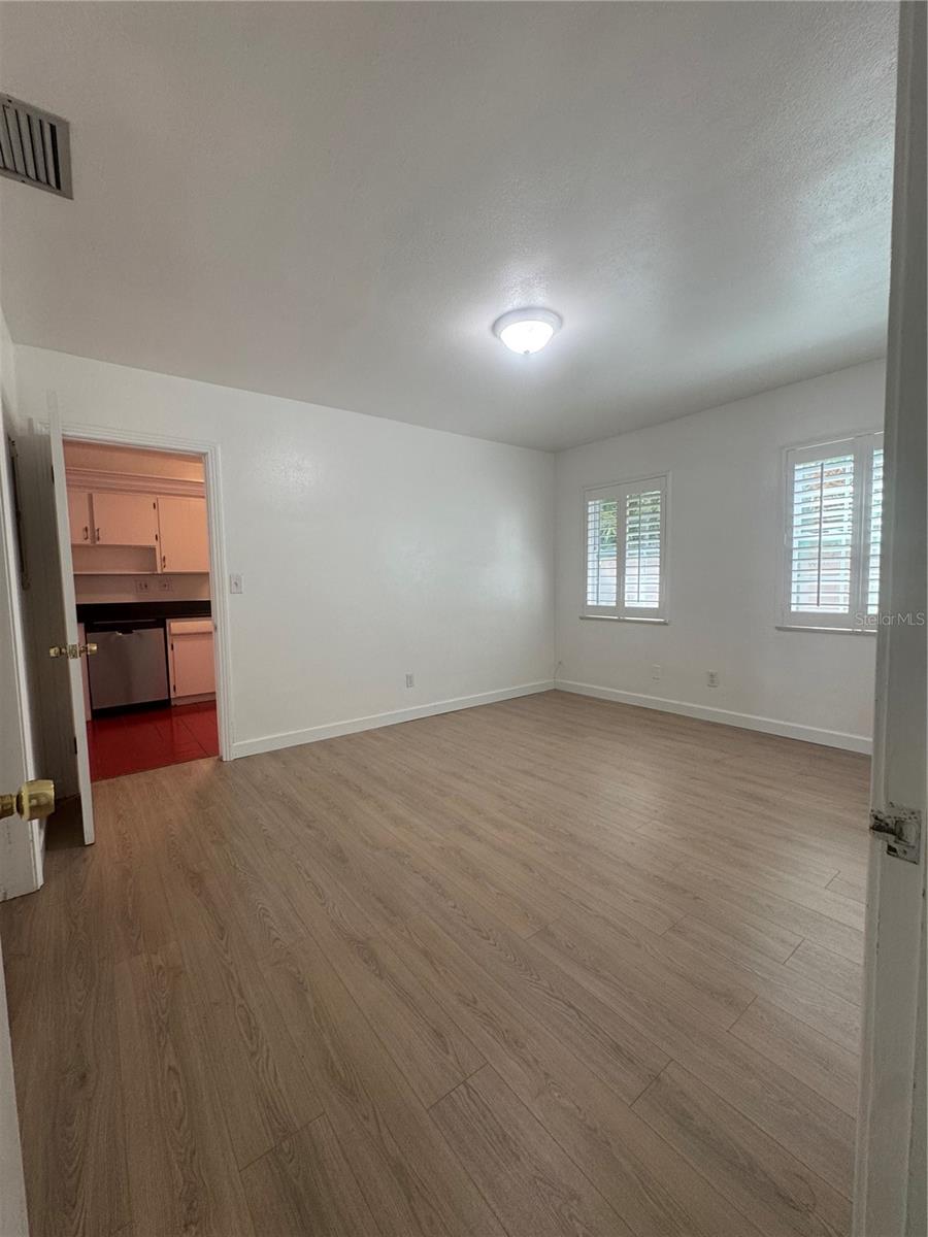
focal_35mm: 14
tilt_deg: -3.2
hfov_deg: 85.7
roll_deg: +1.7
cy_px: 618
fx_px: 500
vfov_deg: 102.1
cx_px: 464
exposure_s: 1/120
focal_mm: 2.22
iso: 160
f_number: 2.2
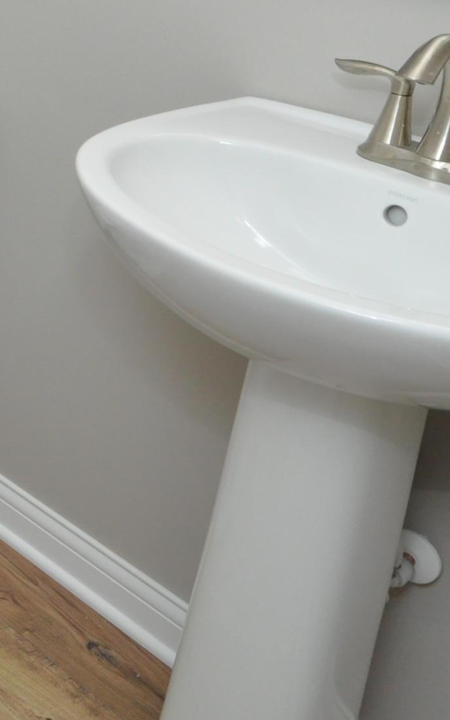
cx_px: -297
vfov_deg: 38.4
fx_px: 981
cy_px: 122
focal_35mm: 50
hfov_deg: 20.4
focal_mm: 12
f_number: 9
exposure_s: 1/200
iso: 1000
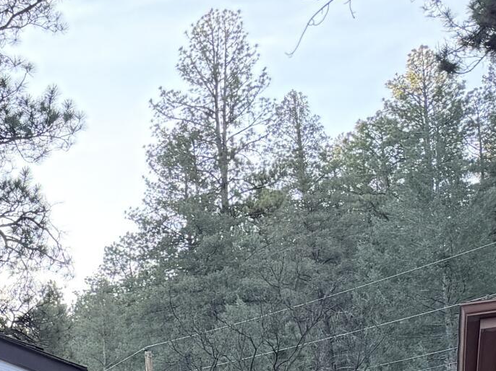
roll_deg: -0.4
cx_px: -552
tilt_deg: +2.6
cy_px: 689
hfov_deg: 14.7
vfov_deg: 12.7
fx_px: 1504
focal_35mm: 105
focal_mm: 6.76
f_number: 1.78
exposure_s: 1/222
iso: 80
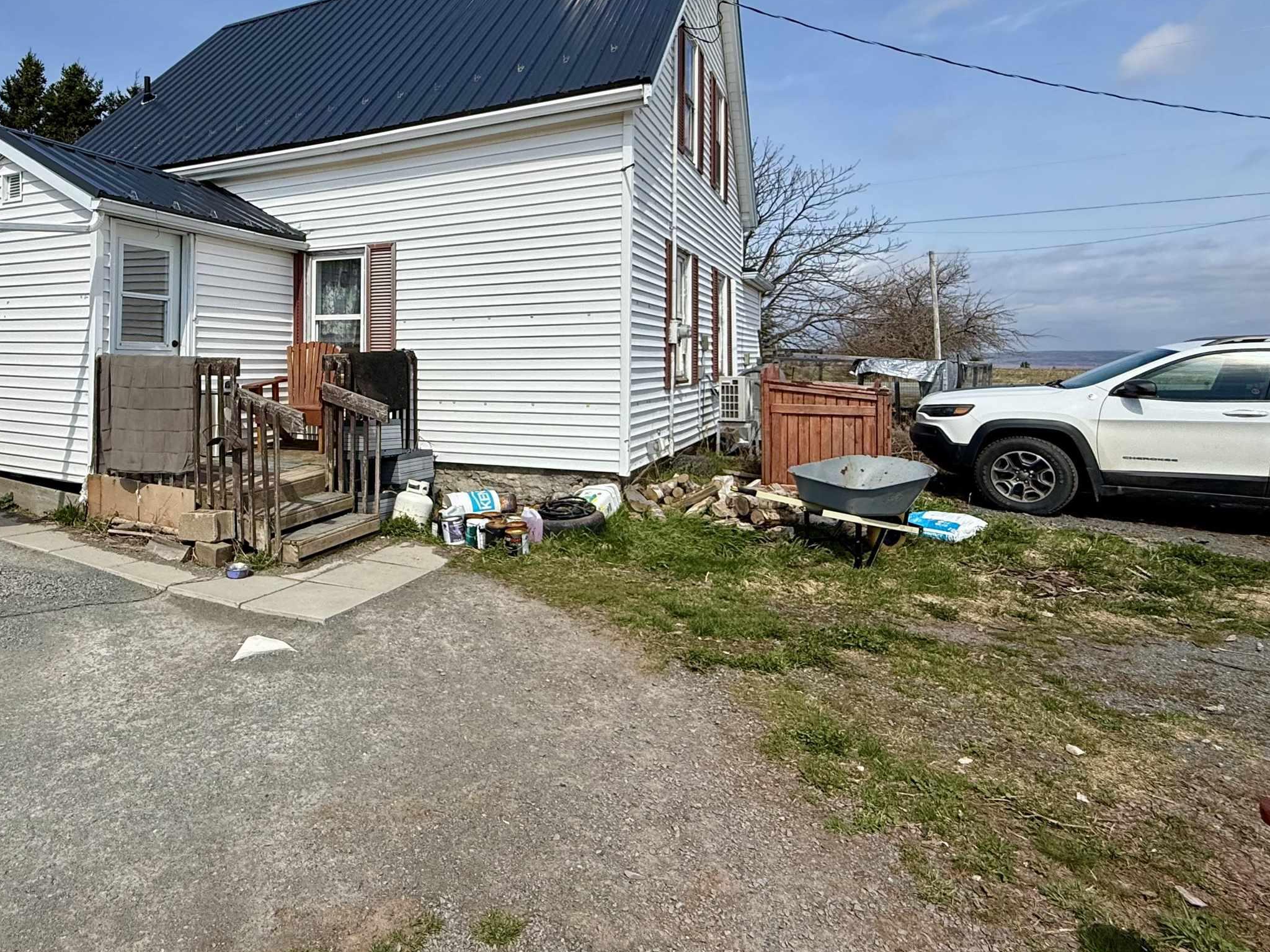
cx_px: 422
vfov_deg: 62.5
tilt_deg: +1.2
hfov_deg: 76.4
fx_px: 770
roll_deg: -0.9
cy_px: 353
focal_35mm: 21
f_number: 2.2
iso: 64
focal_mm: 2.22
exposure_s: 1/6173
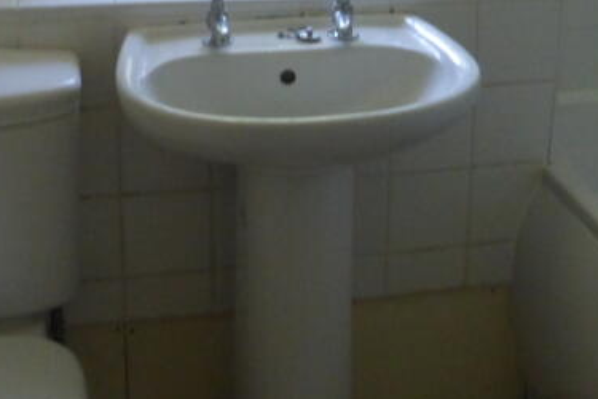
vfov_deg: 18.5
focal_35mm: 71
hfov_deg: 28.4
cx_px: 364
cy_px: -27
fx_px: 1179
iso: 400
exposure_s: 1/40
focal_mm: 4.3
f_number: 3.3
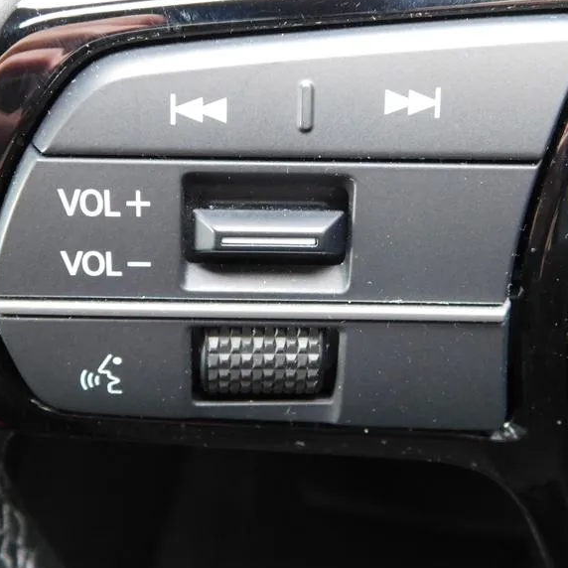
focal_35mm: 57
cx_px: 290
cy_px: 224
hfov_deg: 30.0
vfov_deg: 30.0
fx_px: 1058
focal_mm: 6.3
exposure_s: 1/25
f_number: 3.5
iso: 400
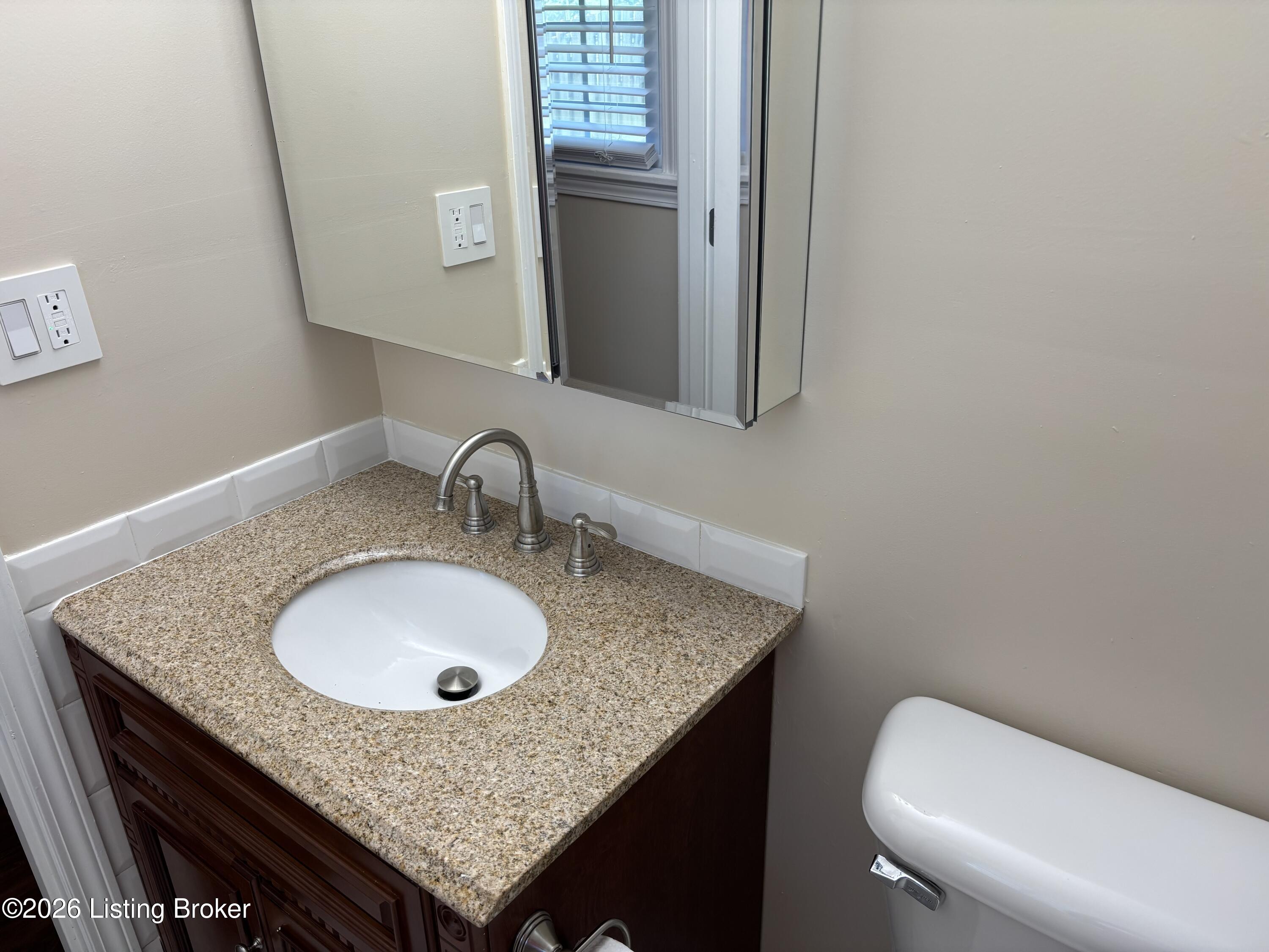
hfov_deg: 67.3
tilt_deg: -24.9
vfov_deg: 53.1
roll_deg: +0.7
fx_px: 953
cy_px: 476
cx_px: 634
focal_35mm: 26
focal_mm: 5.96
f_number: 1.6
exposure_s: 1/120
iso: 80
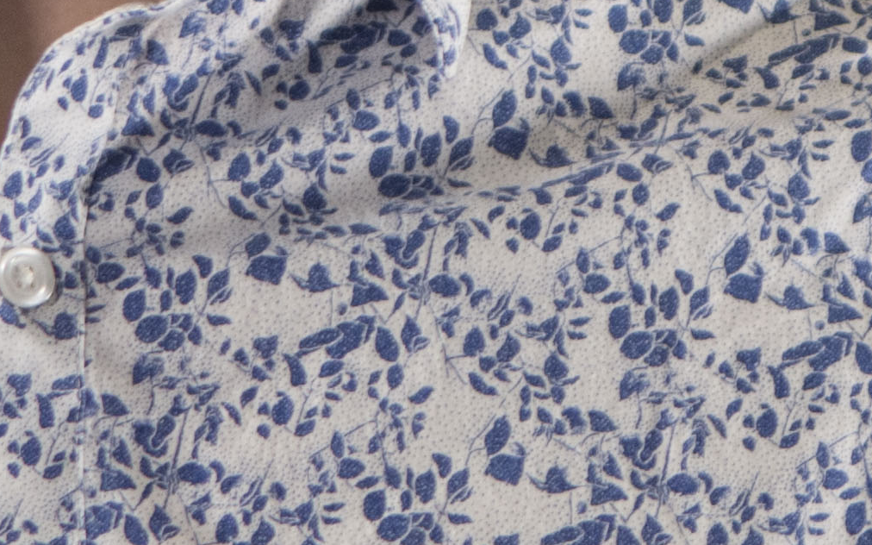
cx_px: 134
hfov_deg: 5.1
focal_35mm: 408
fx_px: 9694
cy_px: -398
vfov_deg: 3.2
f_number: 2.8
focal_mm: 45
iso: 320
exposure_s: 1/160
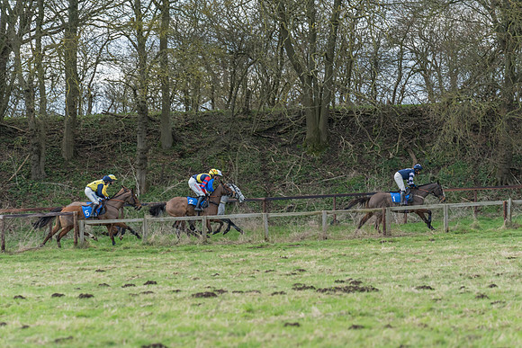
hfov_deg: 8.0
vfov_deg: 5.3
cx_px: 274
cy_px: 145
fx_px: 3752
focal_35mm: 259
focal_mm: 200
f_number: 4
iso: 800
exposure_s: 1/1000
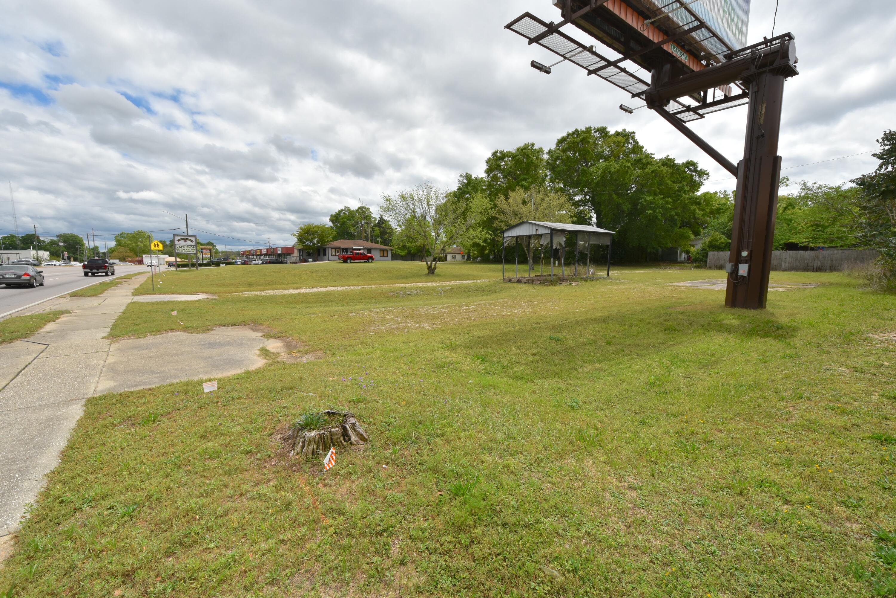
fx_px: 373
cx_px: 448
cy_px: 299
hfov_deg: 100.4
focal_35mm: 15
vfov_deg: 77.3
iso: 100
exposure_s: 1/250
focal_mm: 10
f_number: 10
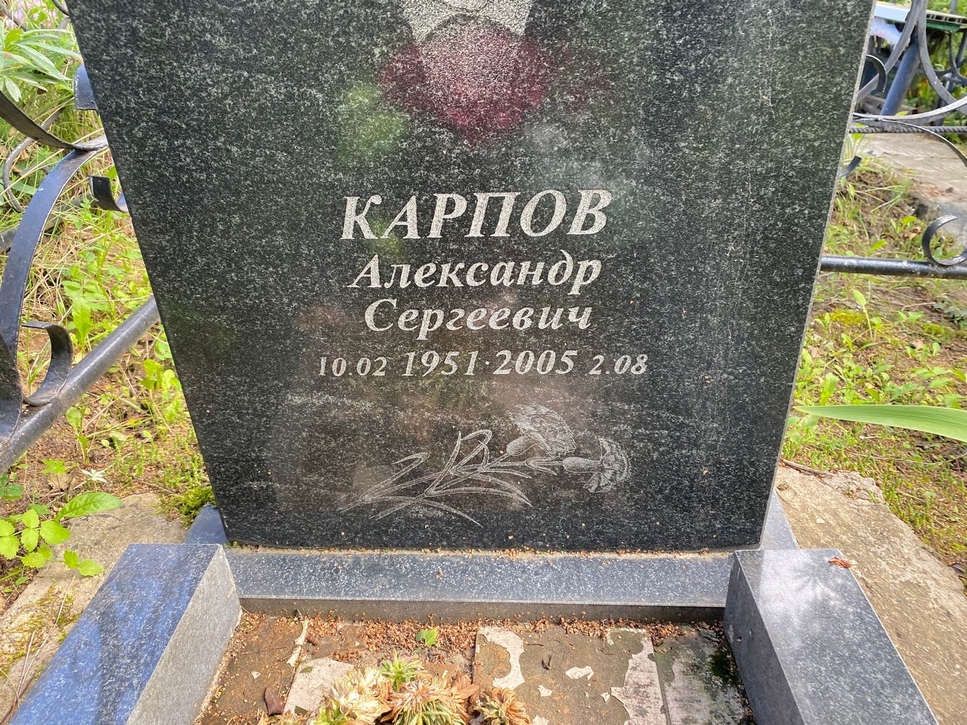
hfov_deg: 67.3
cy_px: 362
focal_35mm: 26
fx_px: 726
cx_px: 484
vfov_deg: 53.1
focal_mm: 4.25
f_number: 1.8
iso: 64
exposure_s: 1/121
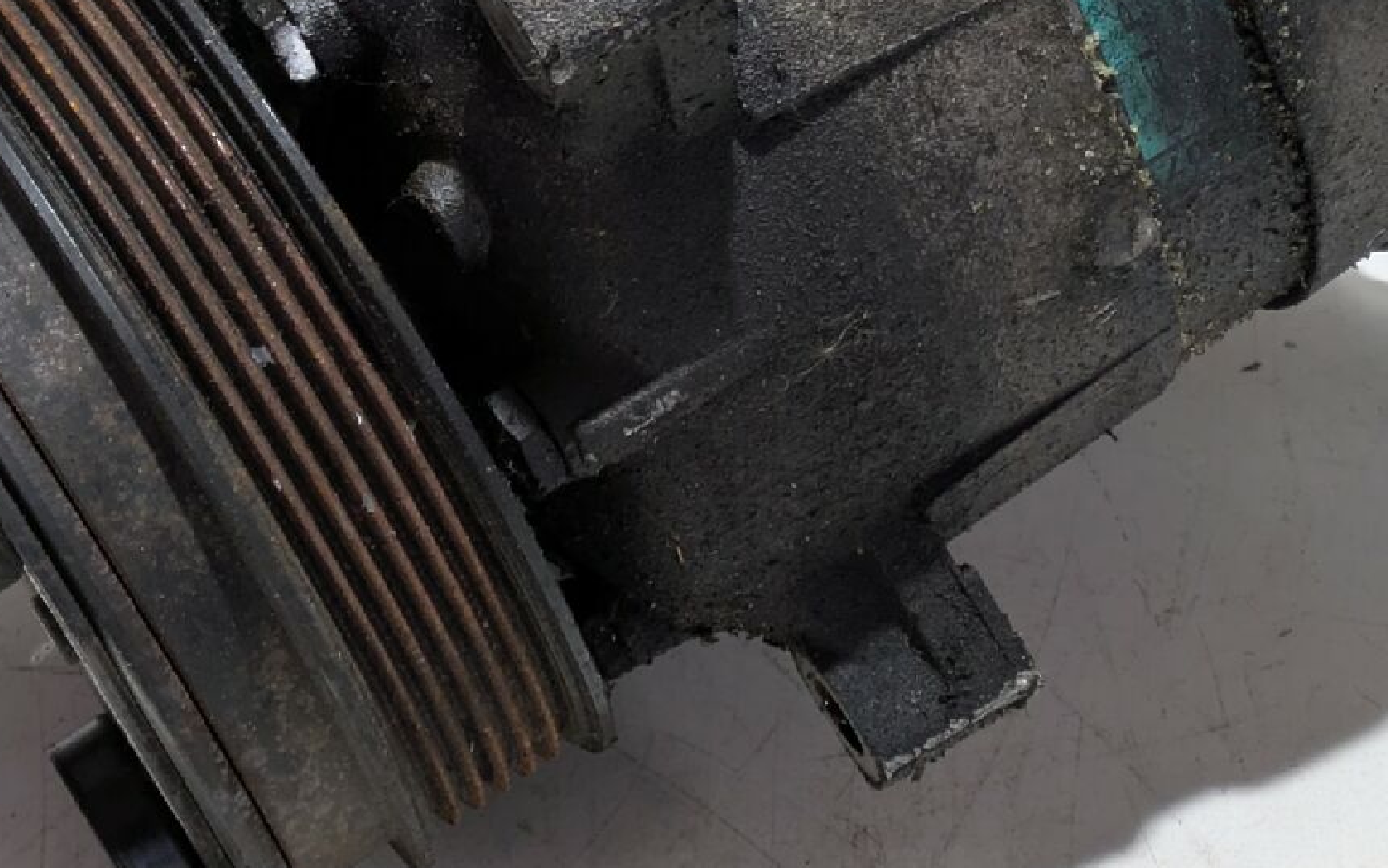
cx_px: 977
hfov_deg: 17.3
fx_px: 4540
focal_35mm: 120
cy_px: -43
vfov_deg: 10.8
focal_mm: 5.43
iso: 48
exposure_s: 1/25
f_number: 1.89
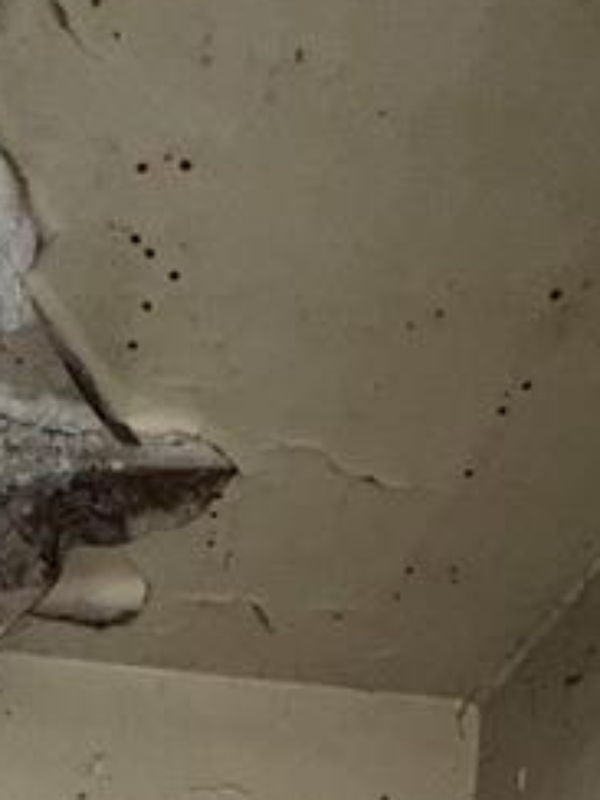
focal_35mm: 44
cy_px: 1213
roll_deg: -3.2
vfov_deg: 27.9
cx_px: 138
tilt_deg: -2.3
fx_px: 1017
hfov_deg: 32.2
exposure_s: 1/60
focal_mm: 2.22
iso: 100
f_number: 2.2
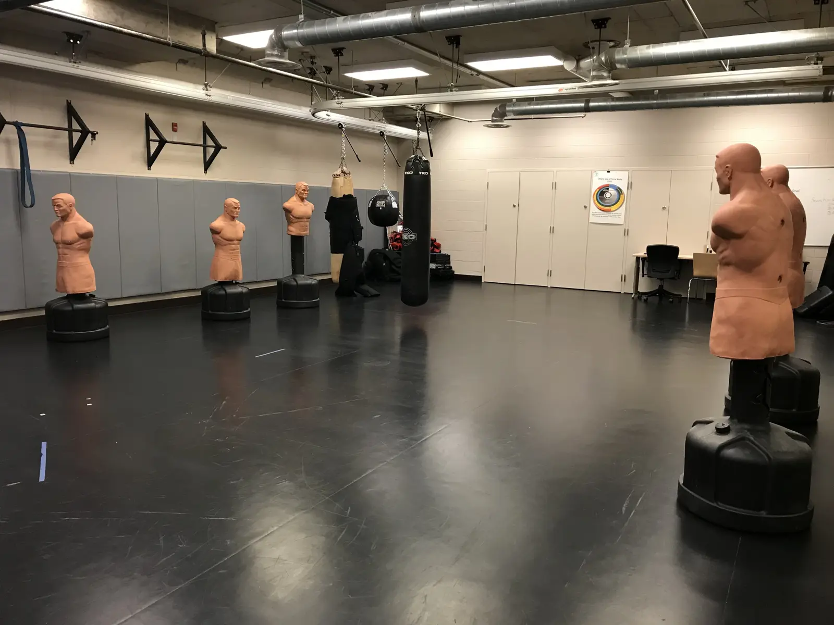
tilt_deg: -8.3
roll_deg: -1.1
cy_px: 312
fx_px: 675
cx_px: 417
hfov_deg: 63.4
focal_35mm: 28
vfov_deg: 49.7
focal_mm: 3.99
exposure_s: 1/15
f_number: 1.8
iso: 50
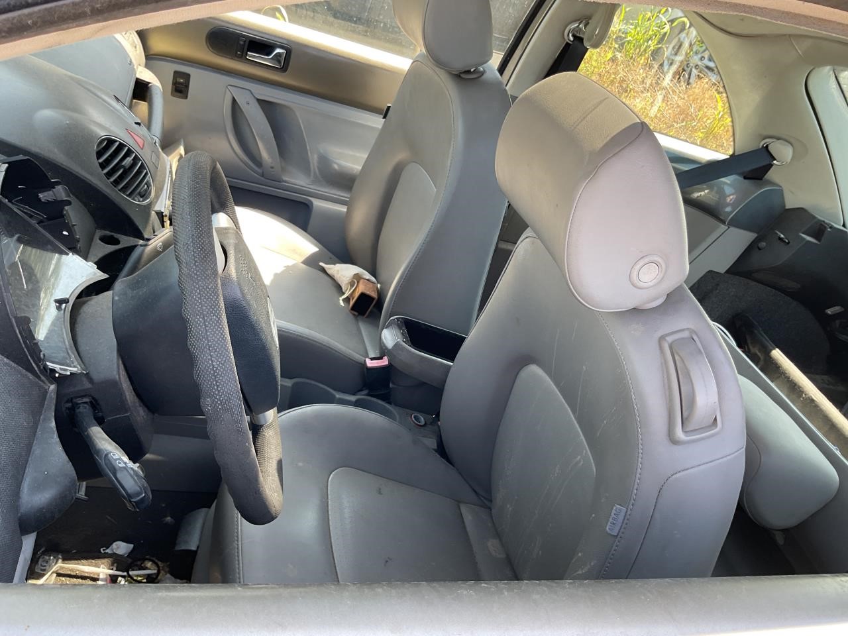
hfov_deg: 61.7
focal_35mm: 29
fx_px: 710
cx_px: 424
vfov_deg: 48.2
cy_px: 318
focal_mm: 3
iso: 32
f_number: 1.8
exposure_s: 1/120
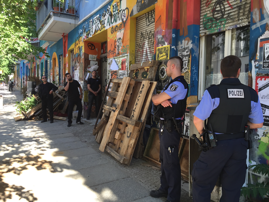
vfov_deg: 48.2
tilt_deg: -4.6
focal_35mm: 29
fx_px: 225
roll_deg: -3.6
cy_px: 101
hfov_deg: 61.7
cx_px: 134
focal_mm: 4.15
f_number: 2.2
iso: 32
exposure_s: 1/190
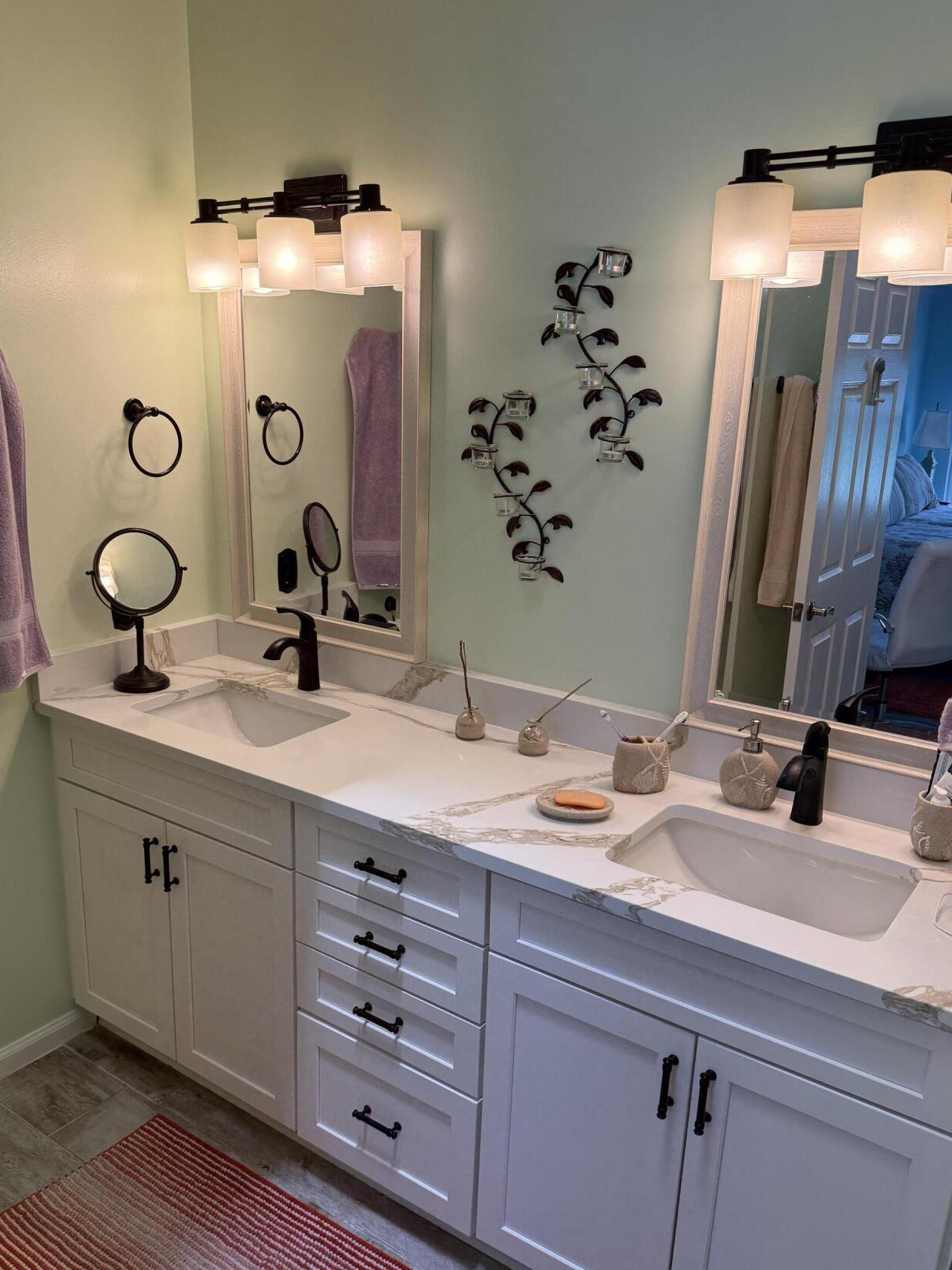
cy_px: 698
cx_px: 423
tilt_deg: -19.2
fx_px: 1064
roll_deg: -2.7
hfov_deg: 48.1
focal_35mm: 29
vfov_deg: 61.5
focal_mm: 6.76
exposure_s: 1/443
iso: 100
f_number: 1.78
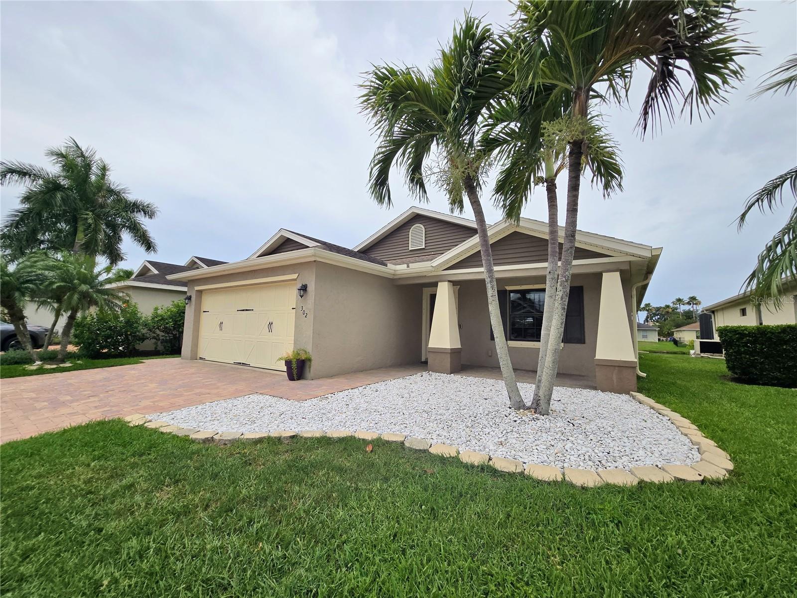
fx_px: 299
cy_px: 299
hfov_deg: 106.2
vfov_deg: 89.9
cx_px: 398
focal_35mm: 13
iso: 50
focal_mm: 2.2
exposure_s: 1/3579
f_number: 2.2
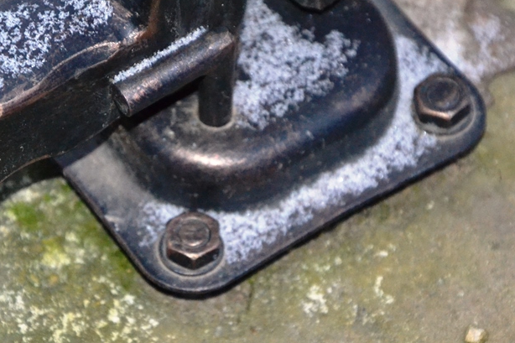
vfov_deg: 5.2
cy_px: 130
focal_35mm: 263
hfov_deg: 7.8
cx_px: 220
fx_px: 3759
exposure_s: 1/60
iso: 3200
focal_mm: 105
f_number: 5.6
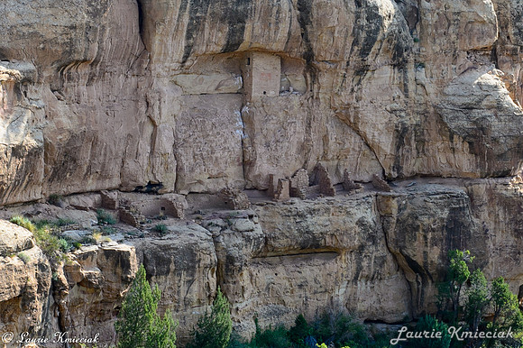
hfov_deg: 10.9
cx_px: 283
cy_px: 181
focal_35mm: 188
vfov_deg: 7.3
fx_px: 2734
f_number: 11
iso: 280
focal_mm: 60
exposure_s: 1/200
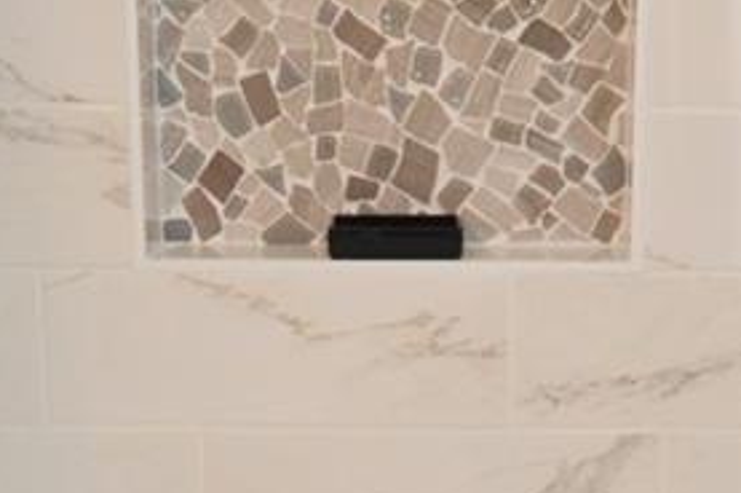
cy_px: 690
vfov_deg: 12.6
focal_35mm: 104
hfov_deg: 19.6
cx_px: 524
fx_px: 2138
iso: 450
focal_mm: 12
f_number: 4
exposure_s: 1/60
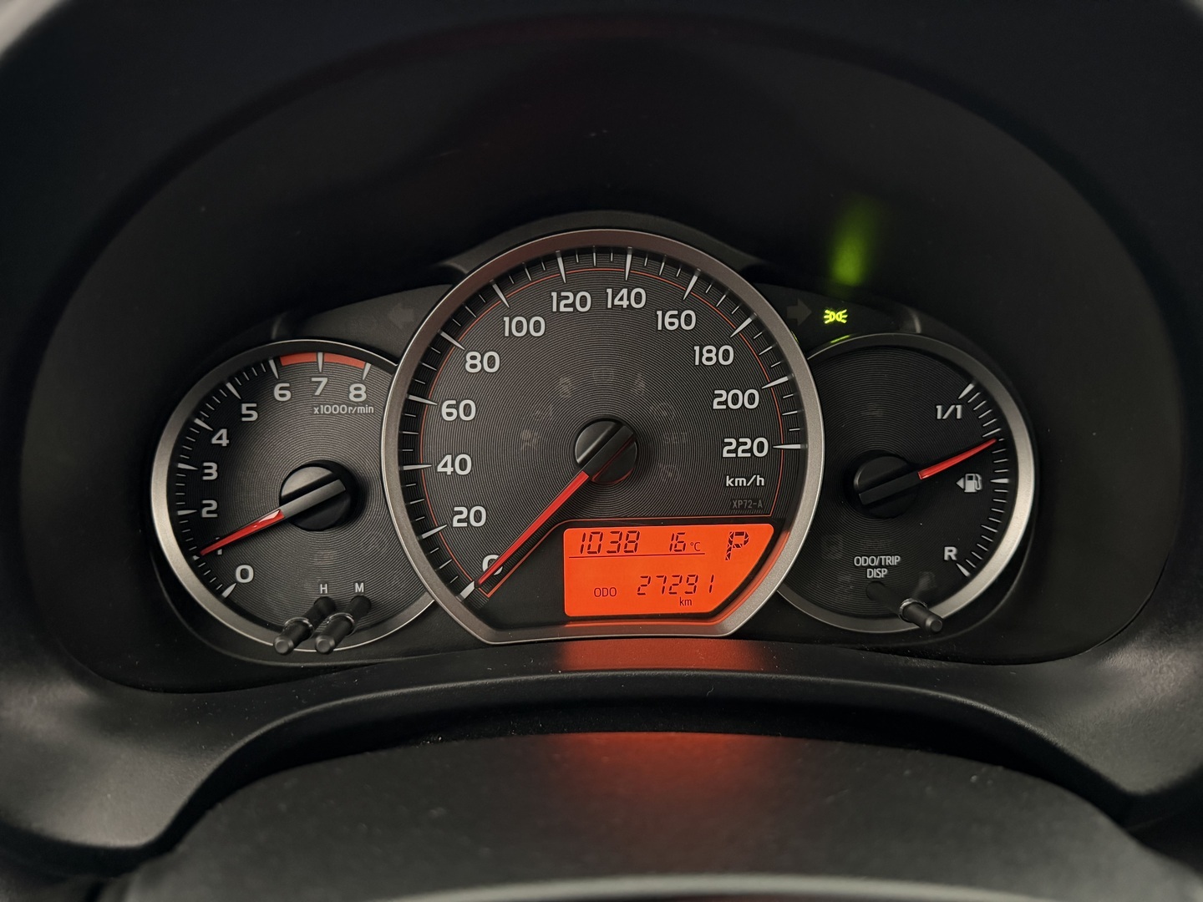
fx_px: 834
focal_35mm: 24
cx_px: 602
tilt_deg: -27.7
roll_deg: -1.7
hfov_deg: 71.6
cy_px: 451
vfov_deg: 56.8
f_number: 1.78
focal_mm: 6.76
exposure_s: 1/25
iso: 1600
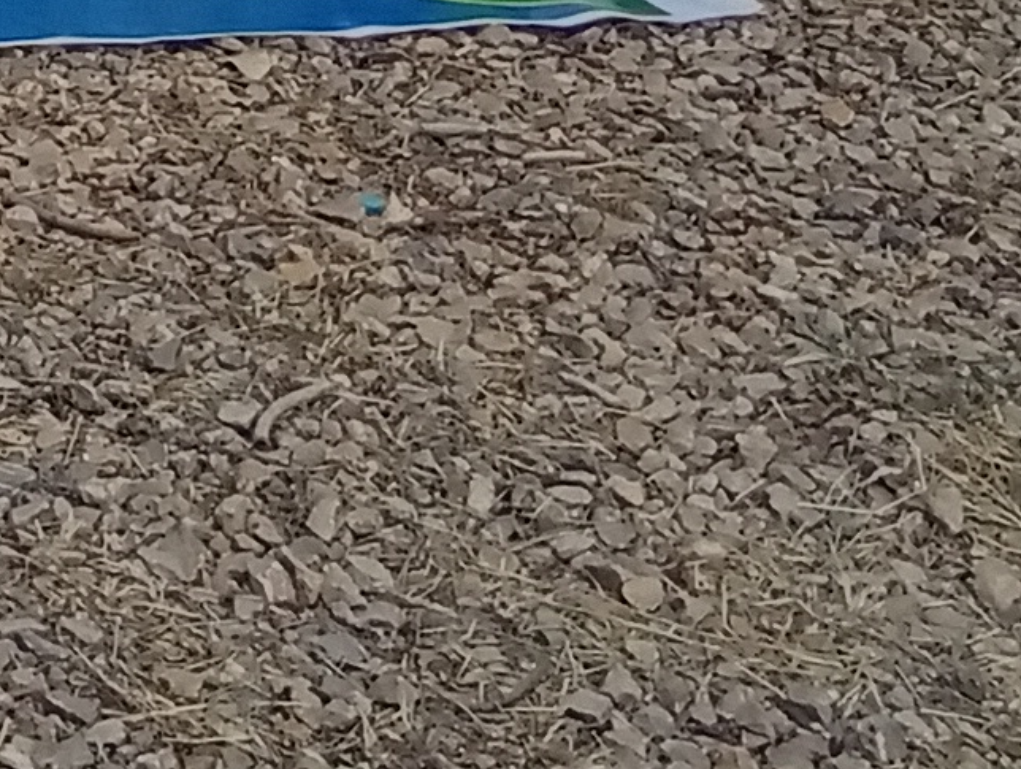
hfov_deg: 10.5
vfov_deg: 7.6
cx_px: -1069
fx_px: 5051
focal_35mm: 171
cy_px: -1513
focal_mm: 3.84
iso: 50
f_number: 1.8
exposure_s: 1/495
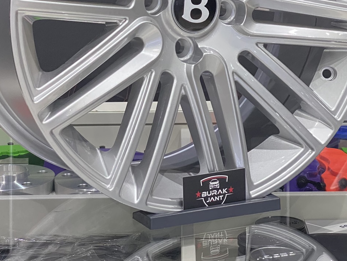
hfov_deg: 17.4
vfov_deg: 13.0
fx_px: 1133
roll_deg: +0.5
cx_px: 187
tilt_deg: -6.7
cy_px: 17
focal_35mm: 113
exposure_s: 1/50
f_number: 2
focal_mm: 6
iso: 250
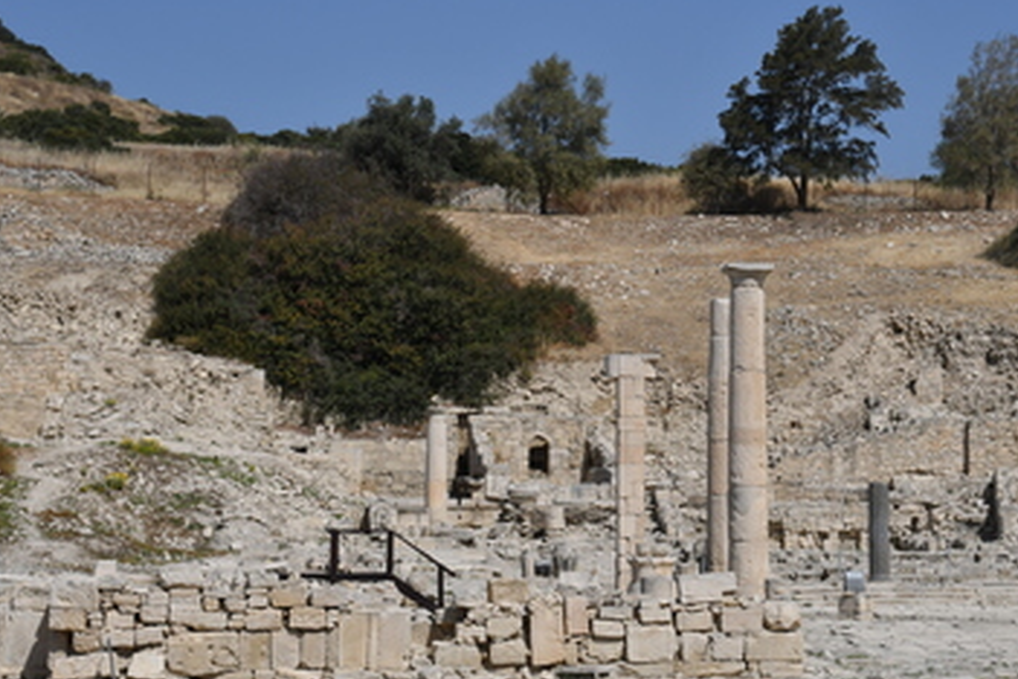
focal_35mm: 94
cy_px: 358
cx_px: 580
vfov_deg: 14.6
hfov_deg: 21.7
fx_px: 2658
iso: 200
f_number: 13
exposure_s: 1/640
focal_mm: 50
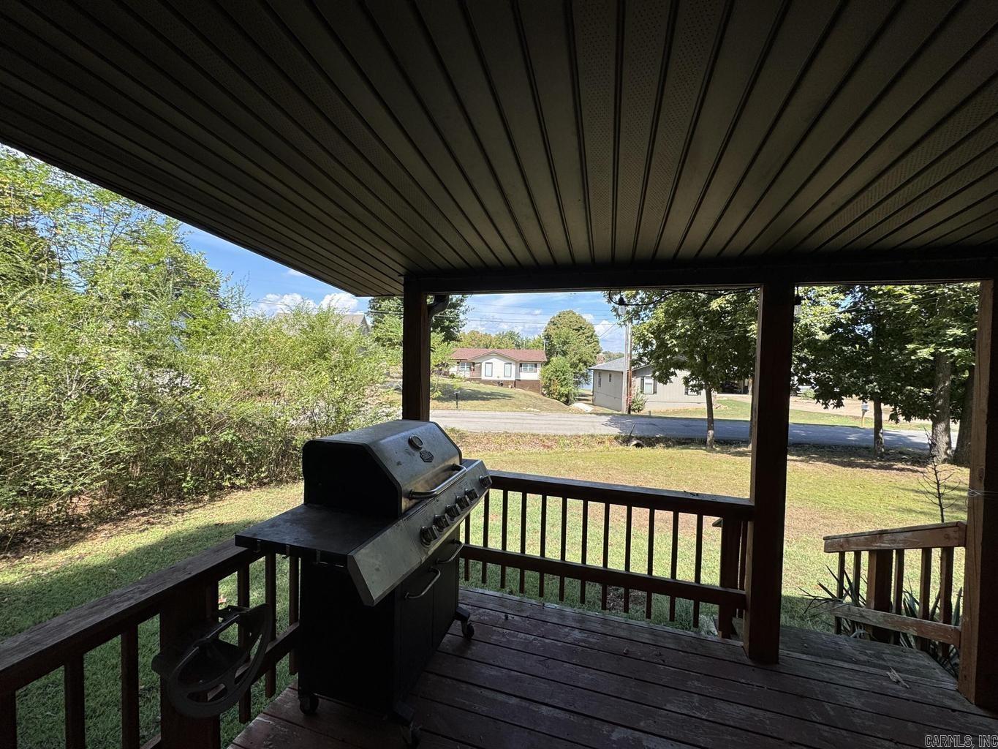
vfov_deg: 85.7
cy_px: 374
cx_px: 499
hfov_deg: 102.1
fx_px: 404
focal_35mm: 14
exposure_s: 1/652
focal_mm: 2.22
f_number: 2.2
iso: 40
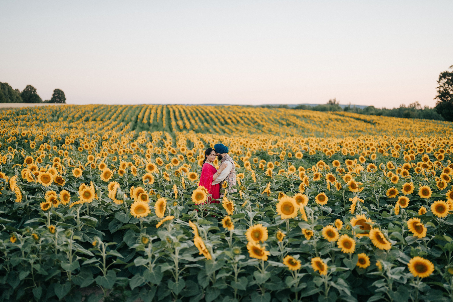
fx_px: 629
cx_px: 226
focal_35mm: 50
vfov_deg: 27.0
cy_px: 151
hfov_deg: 39.6
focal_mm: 50
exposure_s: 1/400
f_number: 1.2
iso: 160
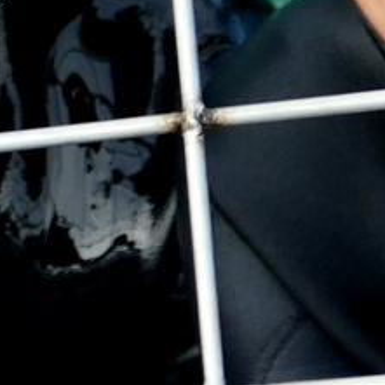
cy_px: -60
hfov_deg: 8.4
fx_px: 2617
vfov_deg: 8.3
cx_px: 207
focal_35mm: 208
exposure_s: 1/320
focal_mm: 16.24
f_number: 3.2
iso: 125
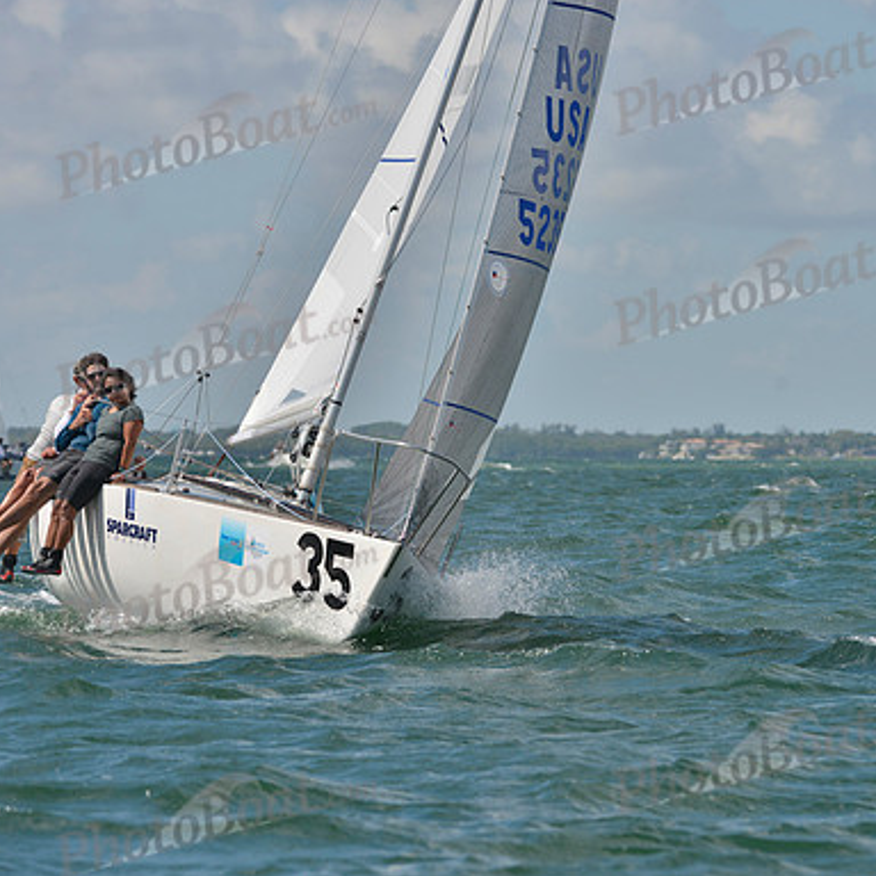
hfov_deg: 6.8
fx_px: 7358
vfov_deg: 6.8
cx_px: 497
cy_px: 437
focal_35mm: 257
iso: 200
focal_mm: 200
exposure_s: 1/1250
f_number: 7.1
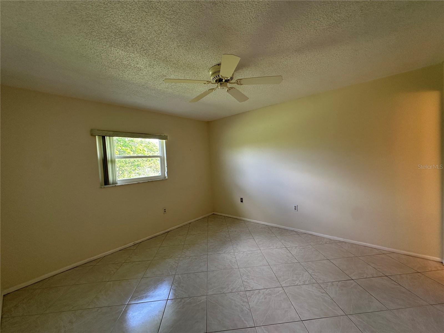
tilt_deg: -2.6
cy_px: 166
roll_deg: +2.8
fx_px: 180
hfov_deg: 102.1
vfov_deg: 85.7
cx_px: 222
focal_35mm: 14
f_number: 2.2
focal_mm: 2.22
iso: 160
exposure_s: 1/120
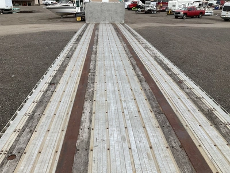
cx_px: 115
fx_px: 193
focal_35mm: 29
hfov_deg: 61.7
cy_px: 86
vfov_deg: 48.2
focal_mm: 3
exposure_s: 1/2227
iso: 25
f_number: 1.8
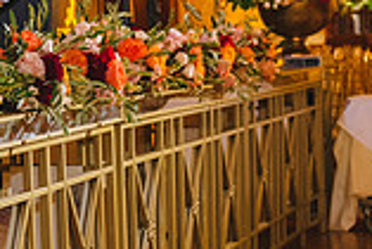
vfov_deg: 9.8
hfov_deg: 14.5
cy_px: 132
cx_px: 31
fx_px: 1448
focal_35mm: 140
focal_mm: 38
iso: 1600
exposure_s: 1/60
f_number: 2.8
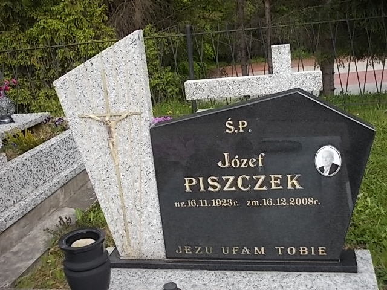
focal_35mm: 43
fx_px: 481
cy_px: 145
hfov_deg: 43.9
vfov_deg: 33.6
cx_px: 194
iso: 80
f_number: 3.3
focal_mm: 6.1
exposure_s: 1/320
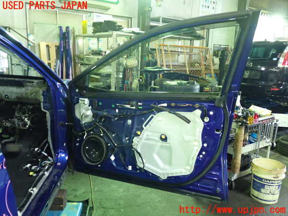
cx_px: 144
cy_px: 108
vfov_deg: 46.8
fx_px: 250
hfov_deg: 60.0
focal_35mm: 30
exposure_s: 1/25
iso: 800
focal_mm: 5.4
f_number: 2.3
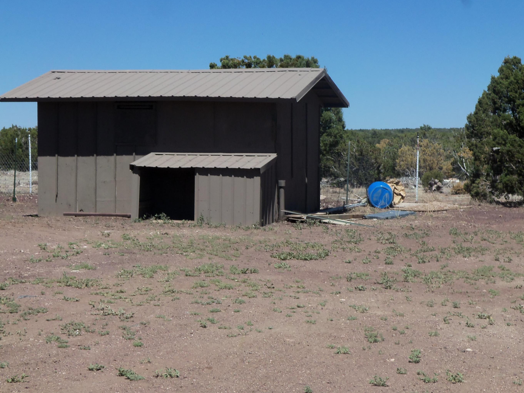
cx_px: 246
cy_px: 191
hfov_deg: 22.8
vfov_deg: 17.2
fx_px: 1302
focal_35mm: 86
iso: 80
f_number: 10.8
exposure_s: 1/200
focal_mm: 14.3
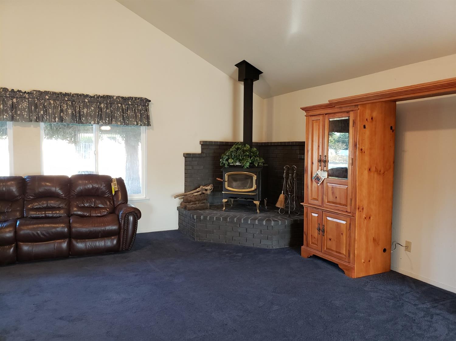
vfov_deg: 53.0
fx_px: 342
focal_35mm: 26
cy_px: 170
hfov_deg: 67.3
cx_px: 228
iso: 320
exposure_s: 1/40
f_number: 2.4
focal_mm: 4.3
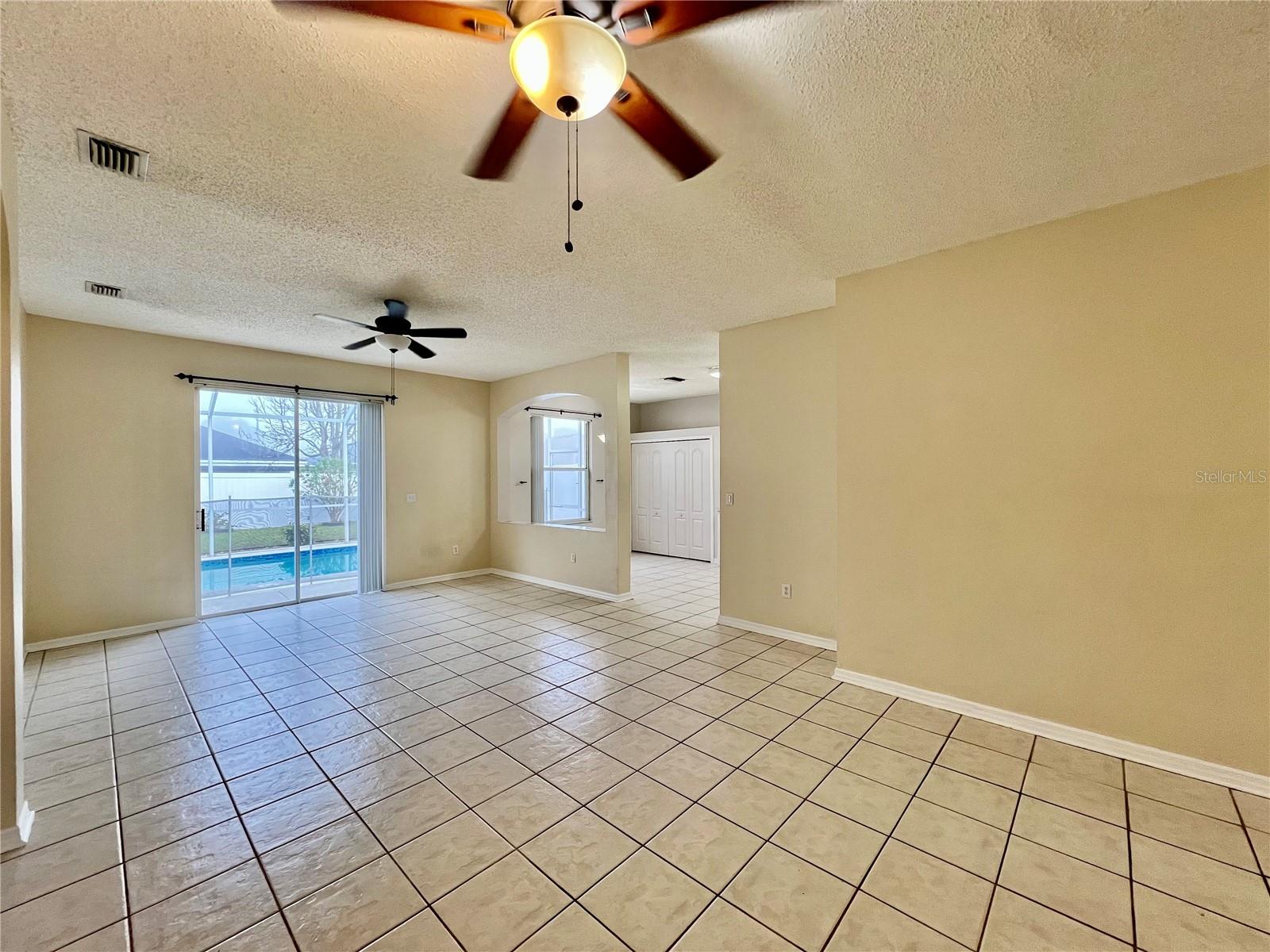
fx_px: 477
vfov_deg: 89.9
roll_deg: +0.5
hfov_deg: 106.2
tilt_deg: -1.1
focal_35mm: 13
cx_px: 635
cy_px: 476
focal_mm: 1.57
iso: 250
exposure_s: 1/120
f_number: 1.8
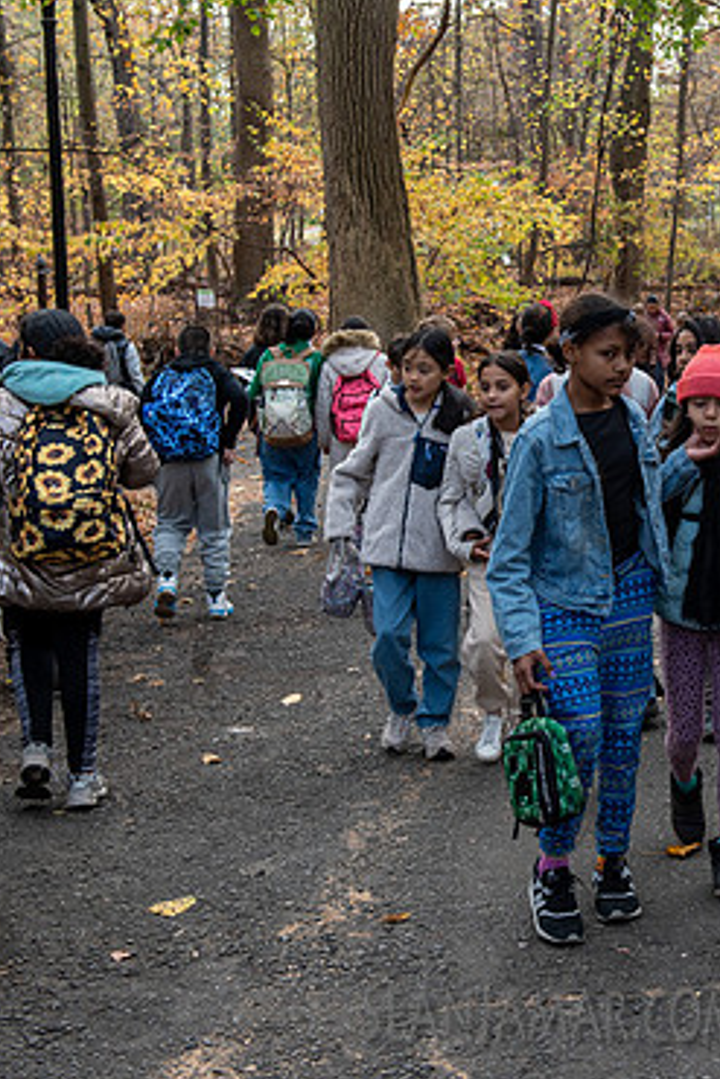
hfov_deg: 20.1
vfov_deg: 30.5
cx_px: 680
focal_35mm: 66
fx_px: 1978
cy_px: 459
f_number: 4.5
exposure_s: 1/200
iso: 400
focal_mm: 38
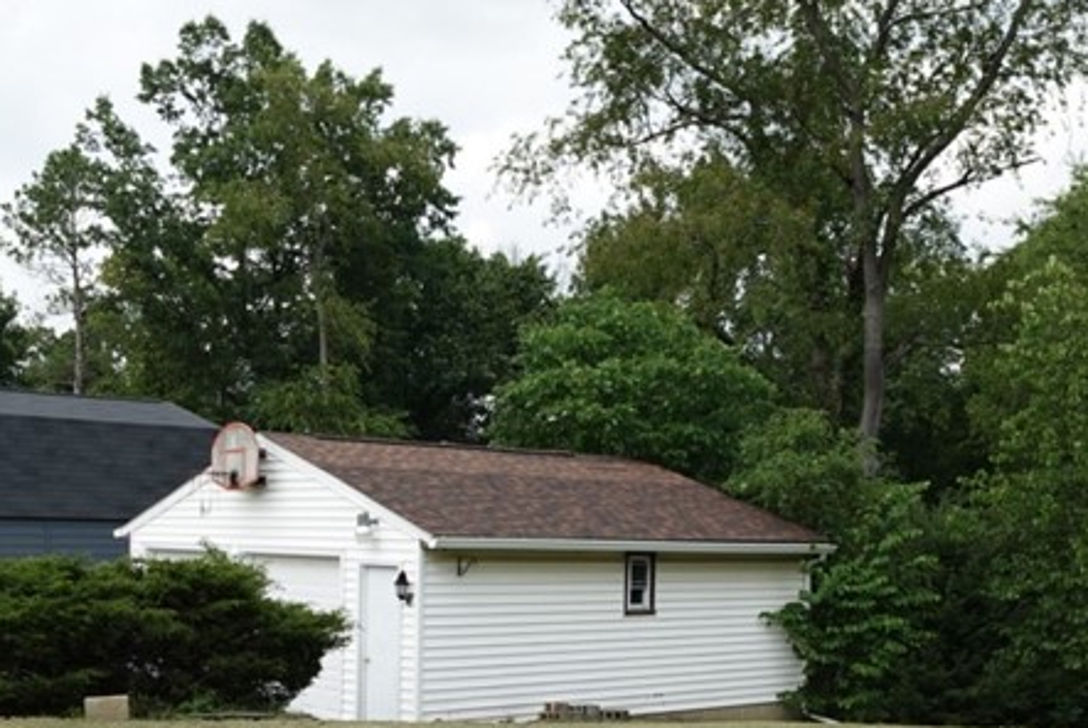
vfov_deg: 27.2
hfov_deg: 40.3
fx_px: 1483
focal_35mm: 49
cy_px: 556
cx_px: 502
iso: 125
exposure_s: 1/2000
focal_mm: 7.6
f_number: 2
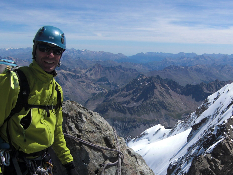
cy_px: 127
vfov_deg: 29.9
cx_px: 135
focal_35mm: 48
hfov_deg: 39.5
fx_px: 323
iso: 50
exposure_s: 1/250
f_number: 7
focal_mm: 4.9
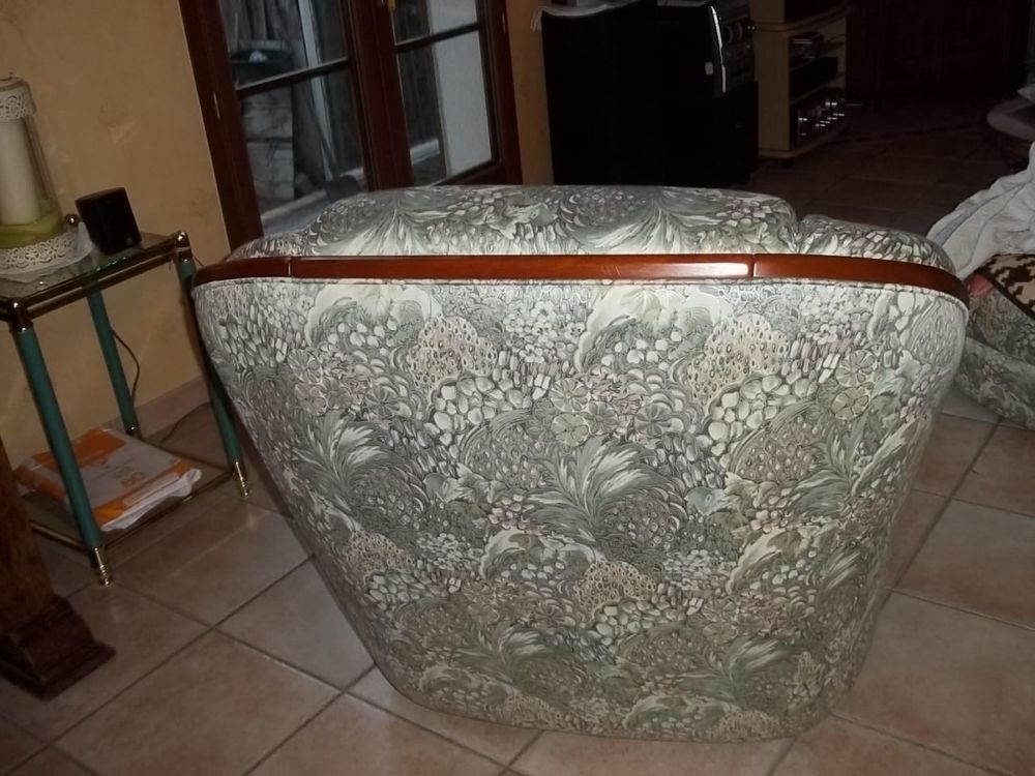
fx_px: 1076
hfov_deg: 51.4
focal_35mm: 36
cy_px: 388
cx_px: 518
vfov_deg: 39.7
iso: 160
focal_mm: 6.5
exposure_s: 1/30
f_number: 3.1
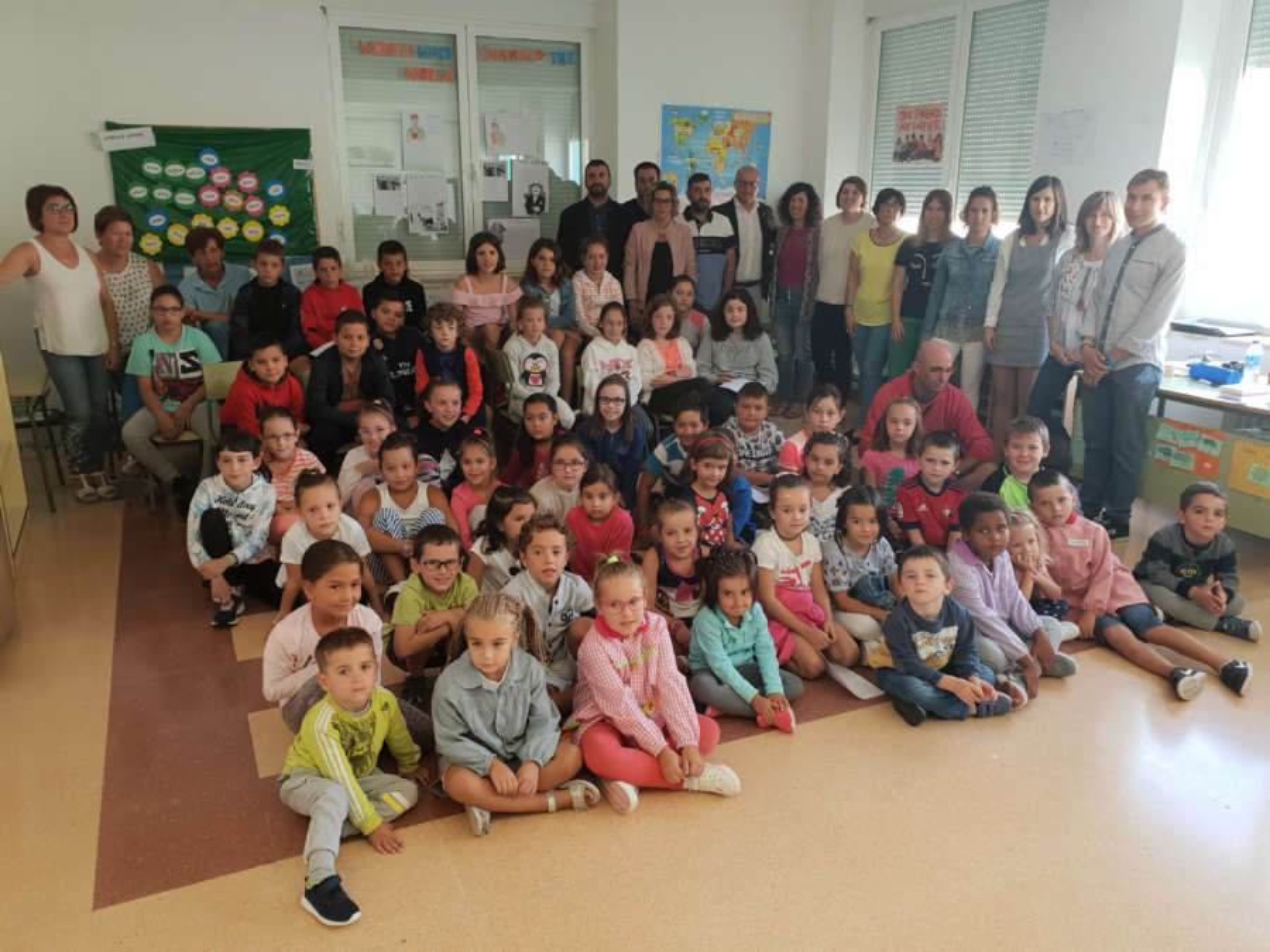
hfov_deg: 67.3
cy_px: 476
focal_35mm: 26
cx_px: 635
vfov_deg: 53.1
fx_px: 954
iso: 125
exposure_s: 1/50
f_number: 2.4
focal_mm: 4.3
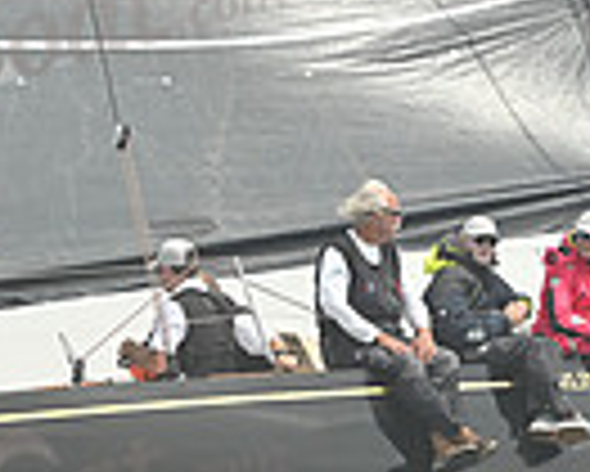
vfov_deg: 5.3
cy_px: 227
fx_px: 5068
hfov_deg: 6.6
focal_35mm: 290
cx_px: 522
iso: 320
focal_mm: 70
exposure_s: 1/1250
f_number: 8
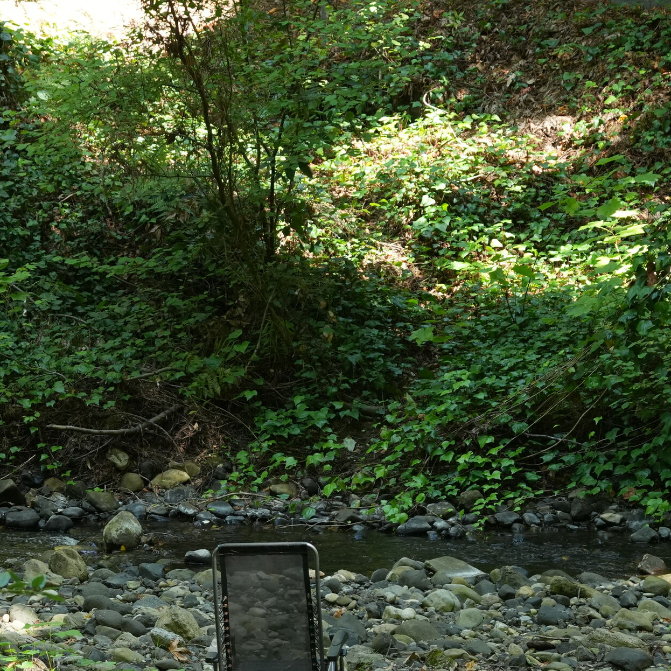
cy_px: 665
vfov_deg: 7.9
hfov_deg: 7.9
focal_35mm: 221
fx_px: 4847
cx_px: 240
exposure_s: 1/60
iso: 640
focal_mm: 75
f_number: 5
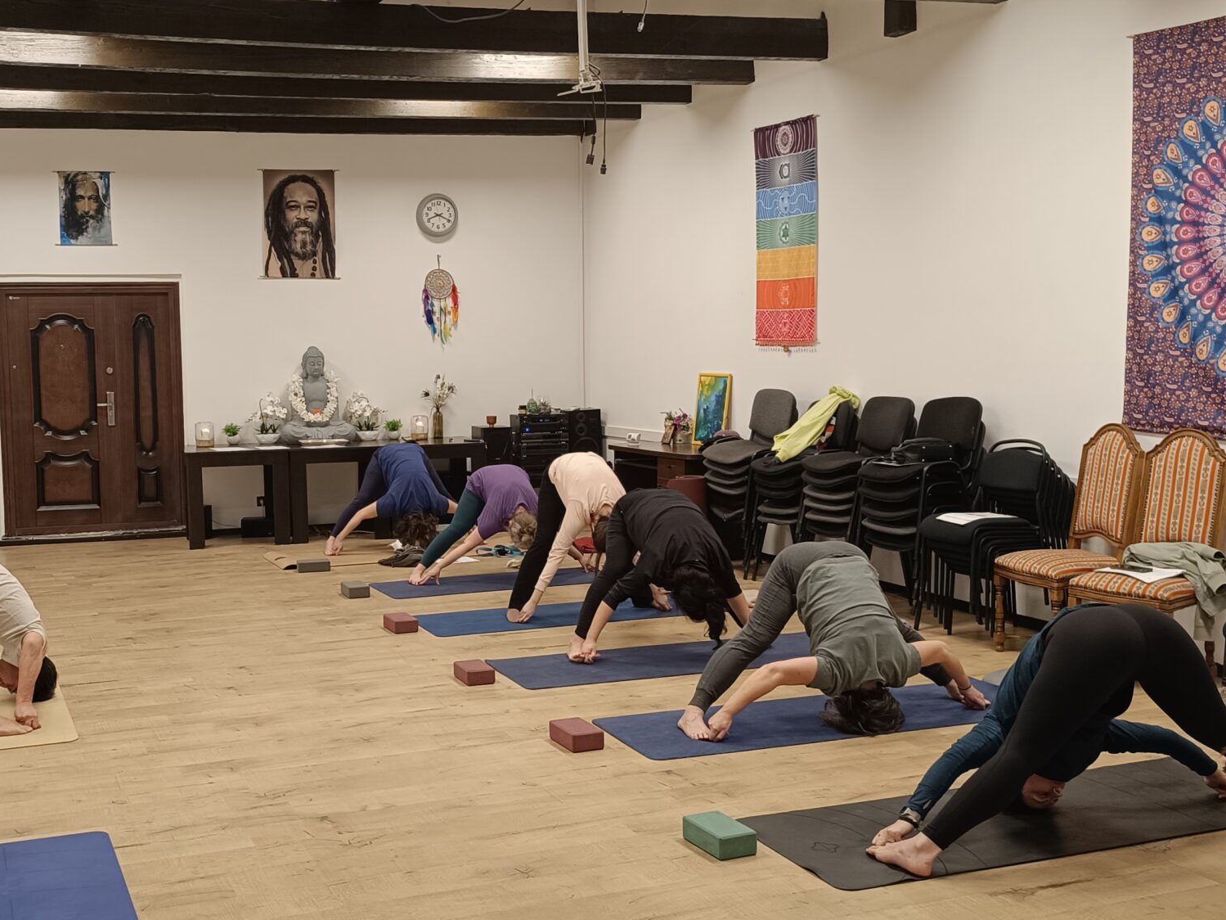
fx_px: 1452
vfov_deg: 35.1
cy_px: 476
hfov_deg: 45.4
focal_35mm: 41
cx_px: 455
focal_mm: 6.14
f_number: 1.65
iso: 910
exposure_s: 1/50
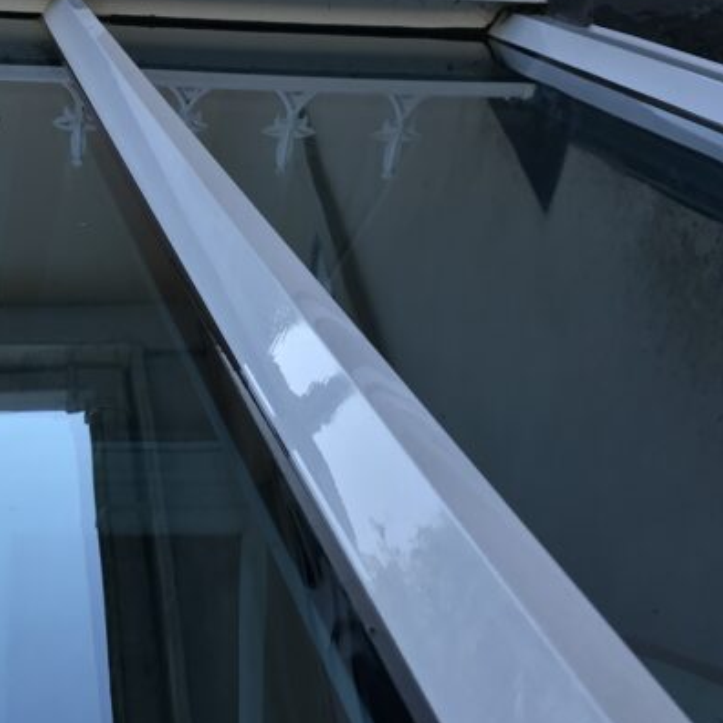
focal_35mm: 64
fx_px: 1512
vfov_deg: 26.7
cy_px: 236
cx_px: 141
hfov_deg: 26.4
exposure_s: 1/577
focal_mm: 3.99
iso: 20
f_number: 1.8
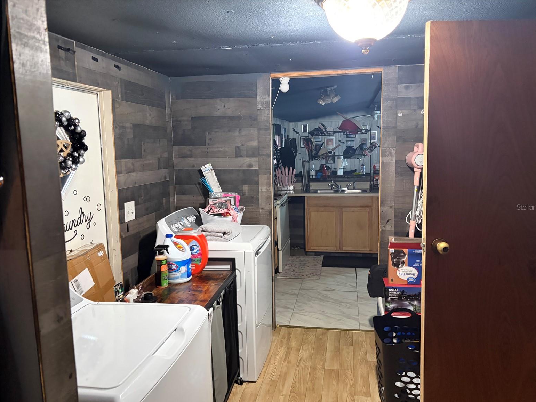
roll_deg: +0.7
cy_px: 207
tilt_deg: -3.5
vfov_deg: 51.4
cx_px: 271
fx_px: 418
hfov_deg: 65.3
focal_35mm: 27
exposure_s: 1/40
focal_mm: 5.96
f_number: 1.6
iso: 400
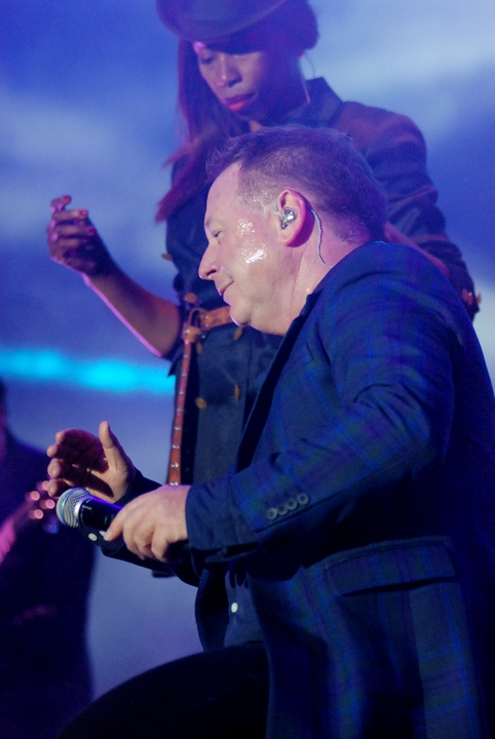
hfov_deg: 7.9
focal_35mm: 174
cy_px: 370
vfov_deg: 11.8
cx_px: 248
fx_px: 3578
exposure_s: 1/400
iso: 1600
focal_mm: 116
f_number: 2.8
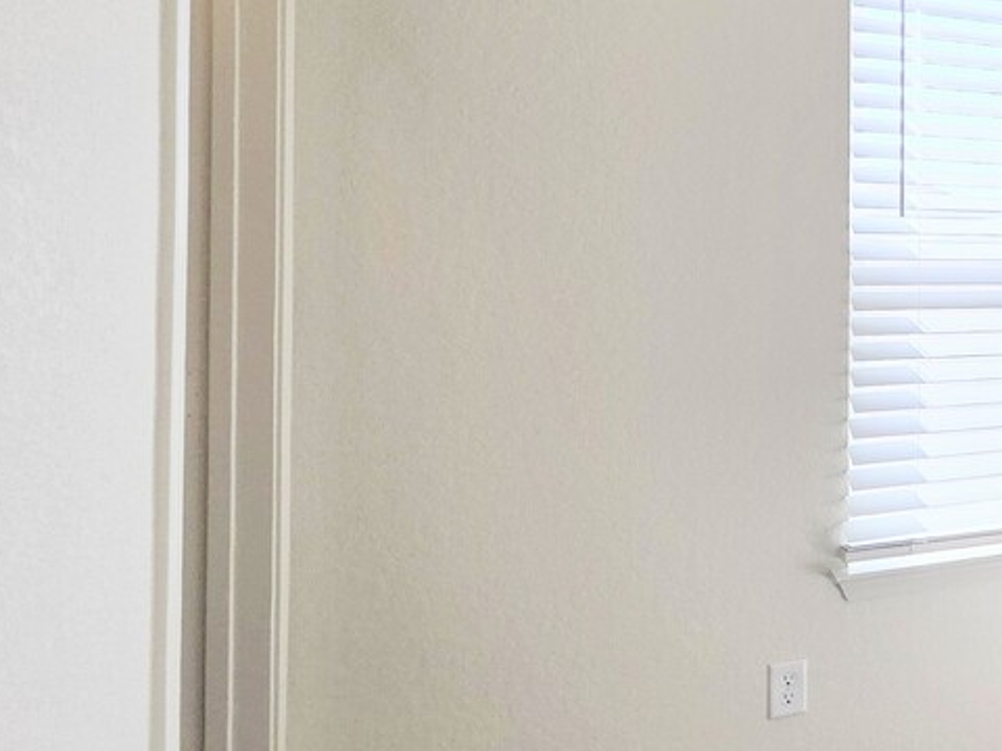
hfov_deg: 31.5
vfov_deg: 36.4
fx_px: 1129
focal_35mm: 39
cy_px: 242
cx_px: 1407
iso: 40
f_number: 1.9
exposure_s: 1/274
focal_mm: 2.2
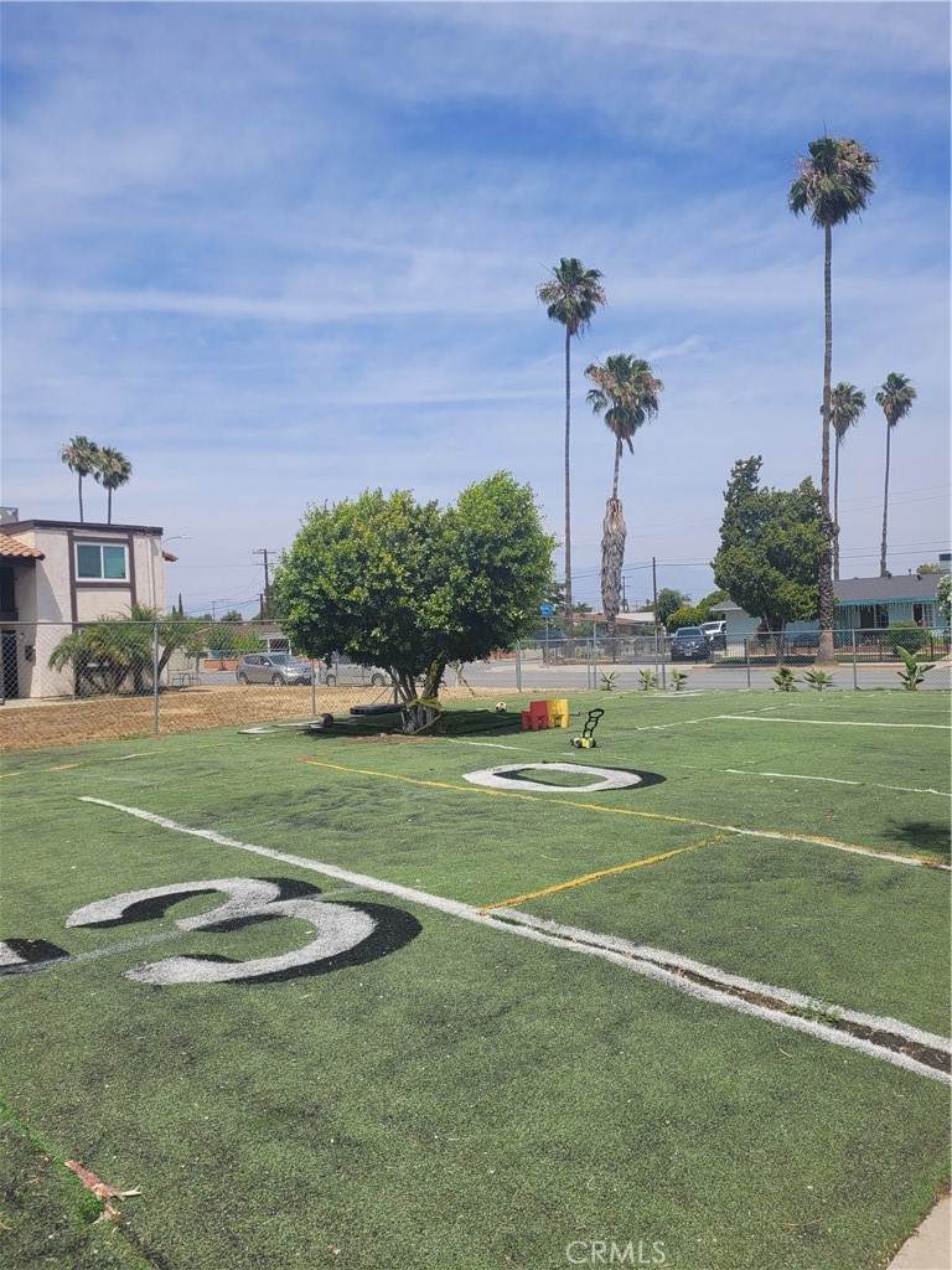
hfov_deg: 53.1
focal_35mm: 26
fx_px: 953
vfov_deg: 67.3
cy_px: 635
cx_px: 476
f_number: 1.8
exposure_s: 1/3381
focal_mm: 5.4
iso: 40
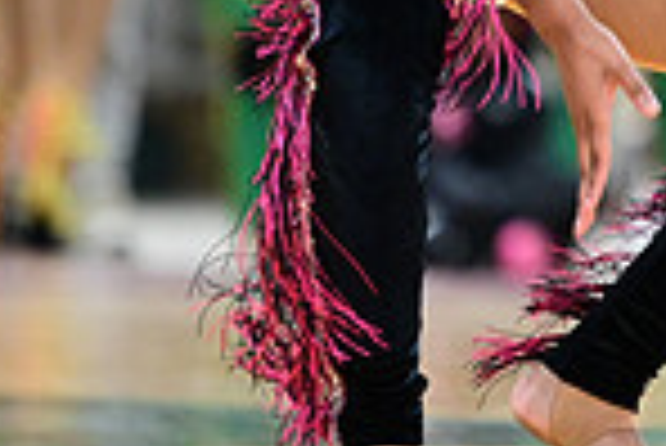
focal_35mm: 723
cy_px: -230
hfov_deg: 2.8
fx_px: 13388
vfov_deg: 1.9
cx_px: 878
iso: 6400
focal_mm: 185
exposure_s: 1/1000
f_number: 3.2
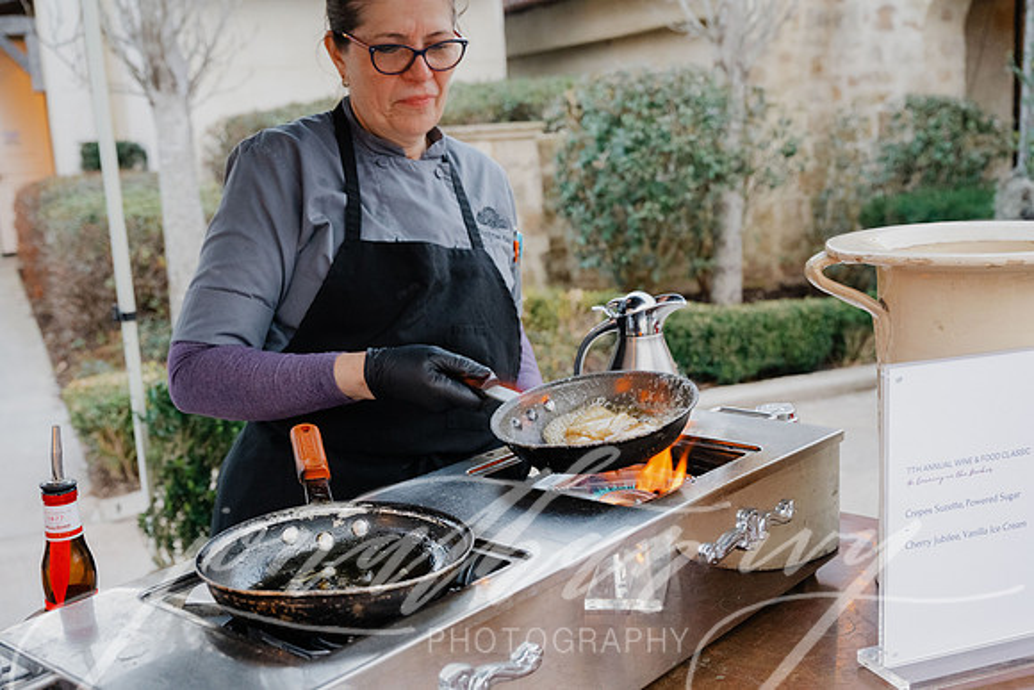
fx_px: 1120
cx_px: 517
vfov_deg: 34.2
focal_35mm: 39
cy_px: 345
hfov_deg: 49.5
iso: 4000
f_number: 5
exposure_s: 1/125
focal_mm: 39
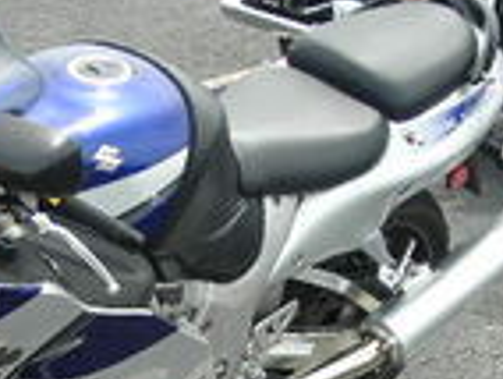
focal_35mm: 107
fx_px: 1557
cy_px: 305
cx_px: 152
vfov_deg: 13.8
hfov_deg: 18.3
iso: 50
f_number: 3.2
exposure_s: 1/285
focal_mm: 6.3
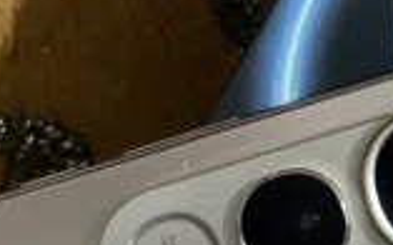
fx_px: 749
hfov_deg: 28.5
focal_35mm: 70
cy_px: 80
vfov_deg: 18.5
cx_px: 335
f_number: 1.8
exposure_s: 1/30
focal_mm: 4.25
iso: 640
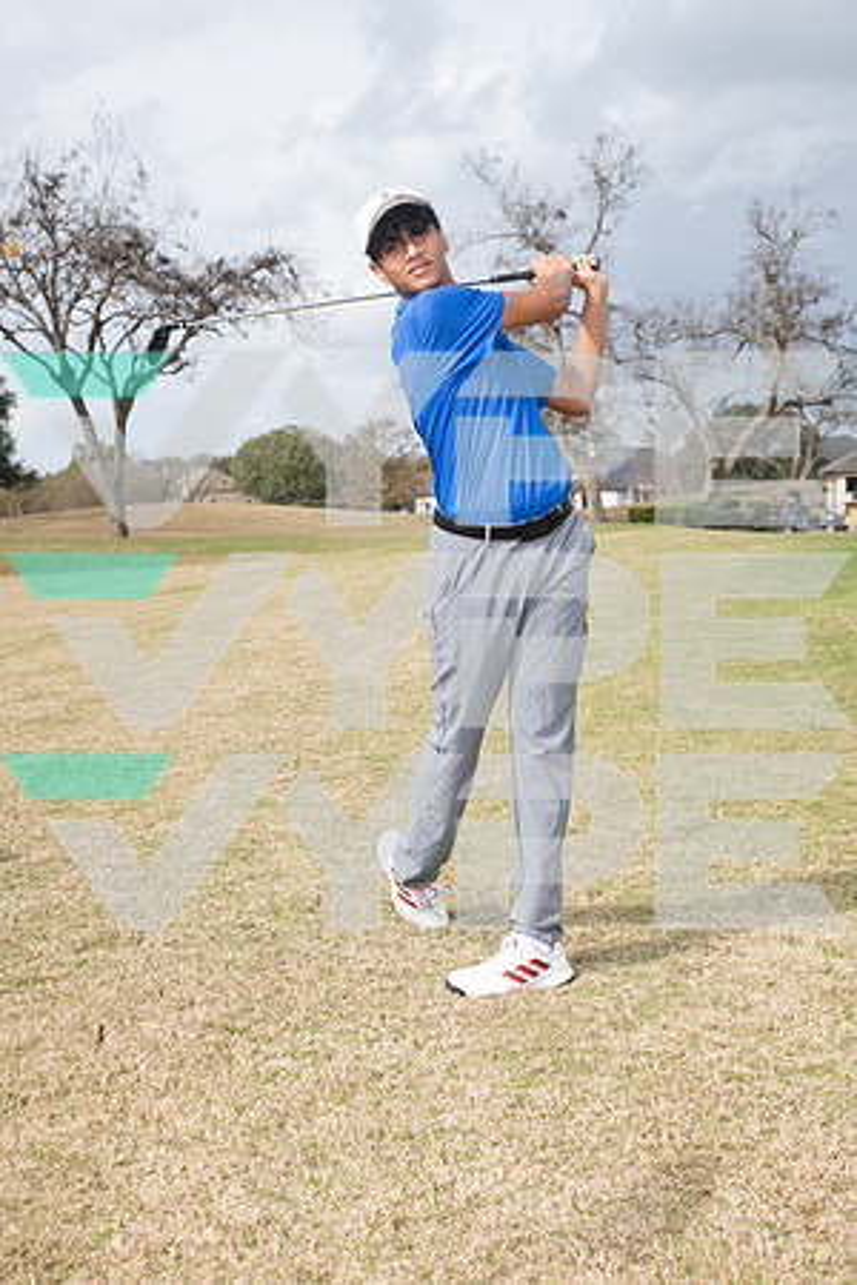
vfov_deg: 44.5
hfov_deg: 30.5
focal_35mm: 44
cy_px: 642
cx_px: 428
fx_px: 1571
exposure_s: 1/400
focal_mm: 44
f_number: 6.3
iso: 100
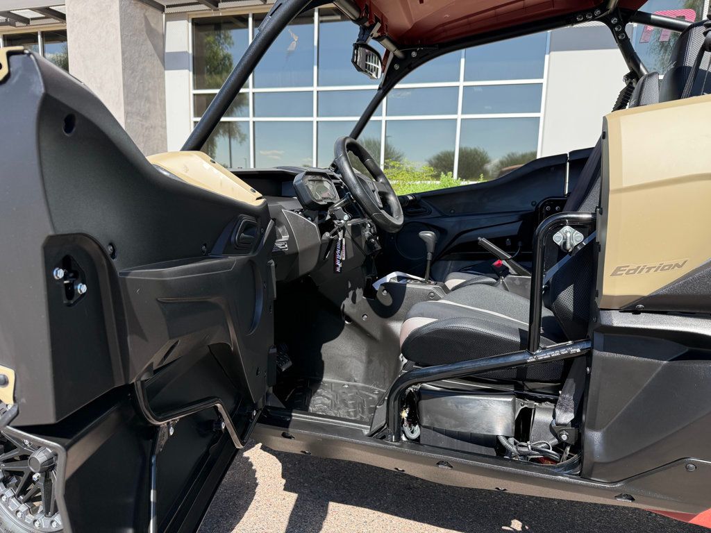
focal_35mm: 24
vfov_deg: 56.8
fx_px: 493
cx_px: 356
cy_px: 266
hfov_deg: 71.6
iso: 100
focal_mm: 6.76
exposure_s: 1/1901
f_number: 1.78
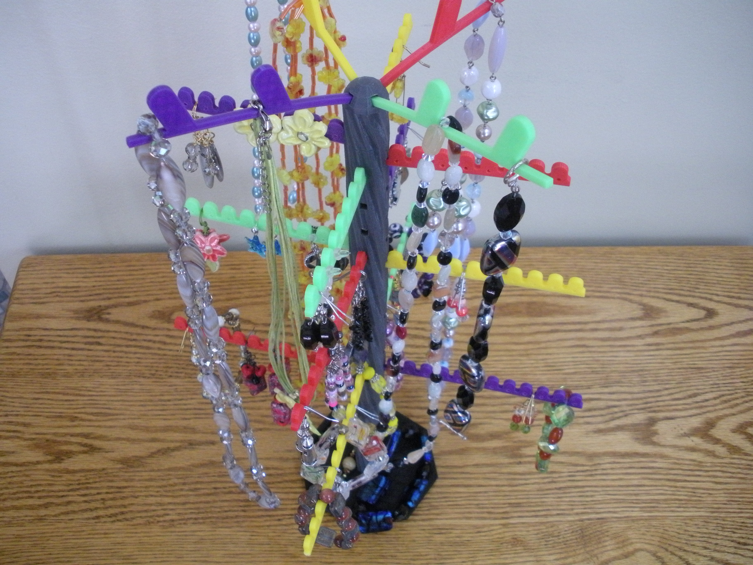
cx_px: 376
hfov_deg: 51.4
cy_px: 282
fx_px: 783
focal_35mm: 36
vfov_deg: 39.7
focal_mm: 6.3
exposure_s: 1/47.1
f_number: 3.5
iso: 400
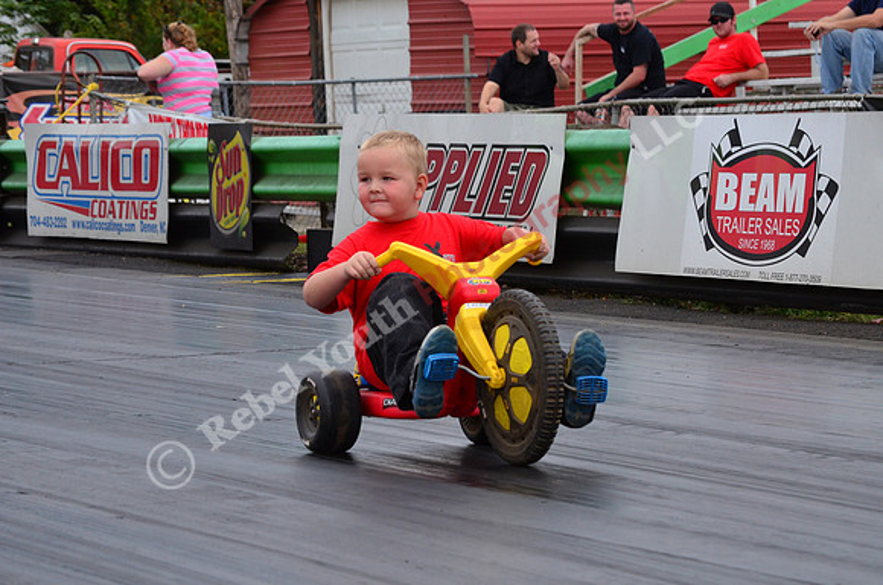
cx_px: 442
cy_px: 292
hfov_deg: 11.4
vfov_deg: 7.6
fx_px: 4405
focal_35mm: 180
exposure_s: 1/1250
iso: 1000
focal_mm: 120
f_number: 9
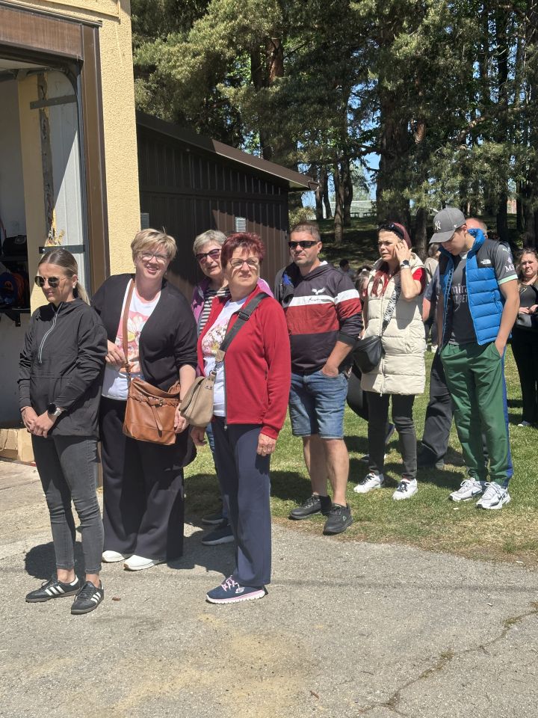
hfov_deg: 30.3
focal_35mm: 48
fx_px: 995
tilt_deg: -4.1
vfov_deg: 39.7
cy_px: 359
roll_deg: +1.3
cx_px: 269
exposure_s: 1/2597
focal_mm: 6.86
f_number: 1.78
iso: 64
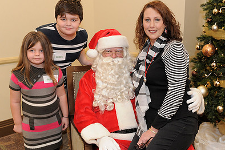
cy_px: 73
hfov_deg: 39.5
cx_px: 133
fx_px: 312
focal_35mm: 50
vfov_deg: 26.9
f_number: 4
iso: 1600
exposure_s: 1/100
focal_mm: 34
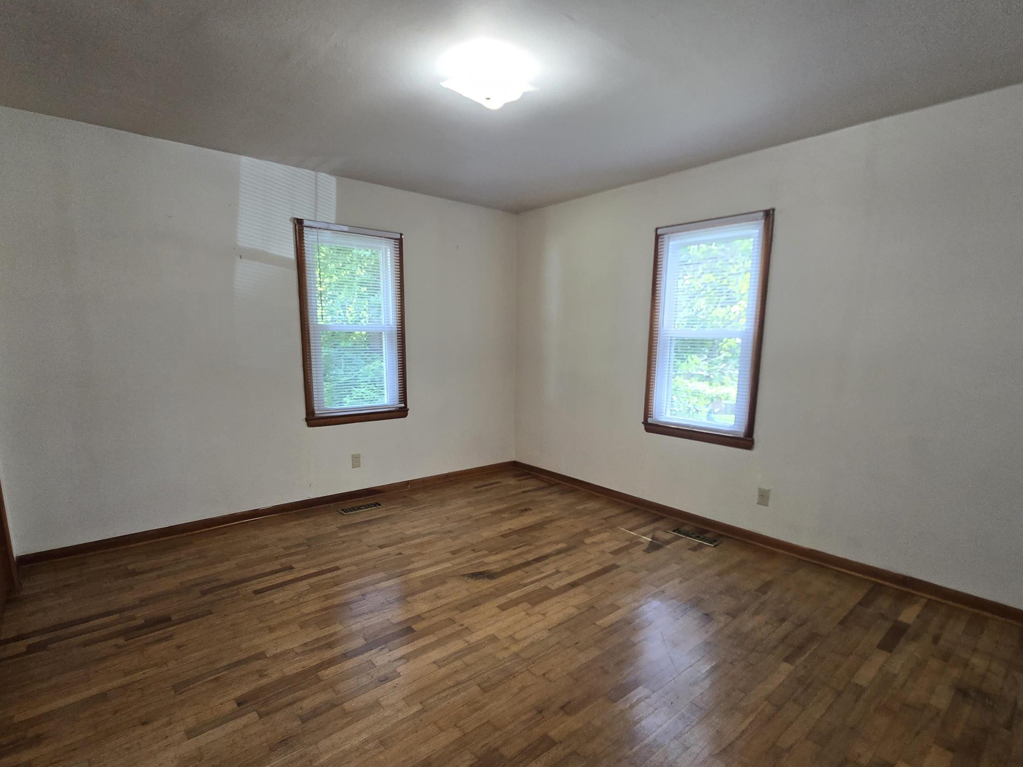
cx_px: 518
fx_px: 473
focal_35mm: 16
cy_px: 417
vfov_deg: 77.9
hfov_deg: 94.5
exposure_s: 1/60
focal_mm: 2.2
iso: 250
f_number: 2.2
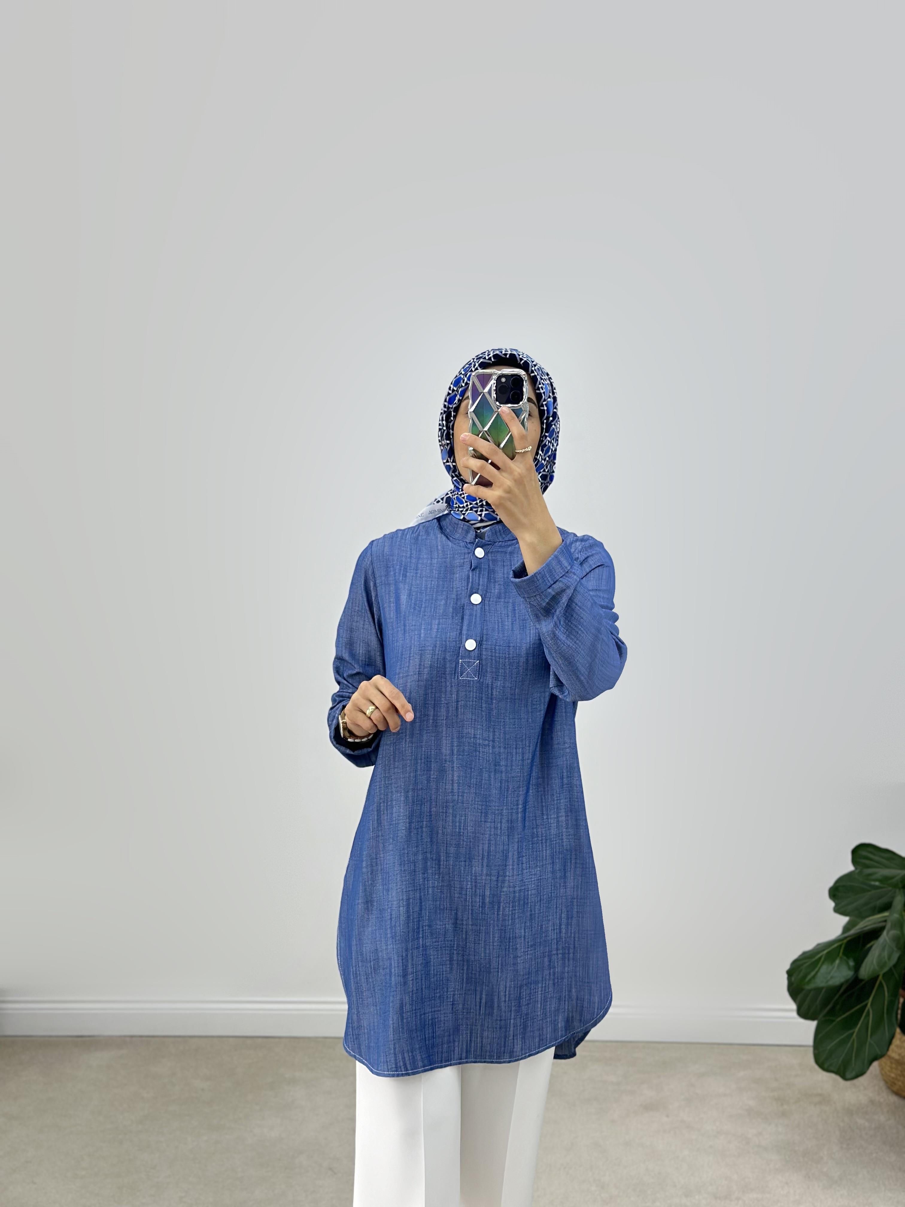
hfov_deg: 30.3
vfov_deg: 39.7
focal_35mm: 48
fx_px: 1673
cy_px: 604
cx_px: 452
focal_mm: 6.86
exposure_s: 1/216
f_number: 1.78
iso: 80
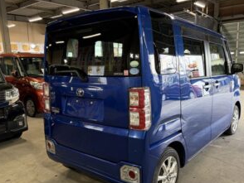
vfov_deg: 45.4
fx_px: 219
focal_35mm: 31
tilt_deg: -9.5
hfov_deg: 58.1
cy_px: 103
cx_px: 137
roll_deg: +2.1
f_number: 1.6
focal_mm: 5.96
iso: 160
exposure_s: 1/50
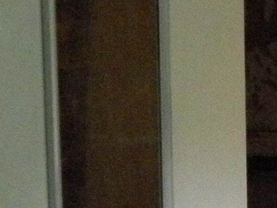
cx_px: 380
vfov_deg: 5.7
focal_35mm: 259
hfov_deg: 7.5
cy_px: 265
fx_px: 2074
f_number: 3.2
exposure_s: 1/39
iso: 400
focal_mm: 7.4
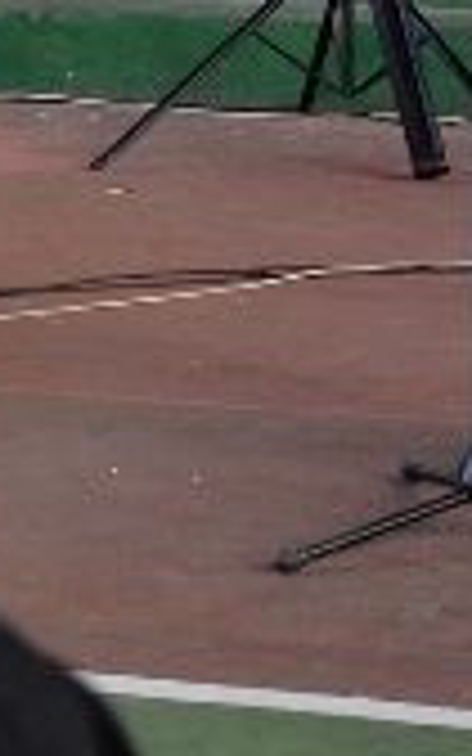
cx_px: -710
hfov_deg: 4.9
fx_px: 5372
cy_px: -191
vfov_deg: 8.0
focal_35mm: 261
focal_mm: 42
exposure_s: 1/320
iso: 1600
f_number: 4.2
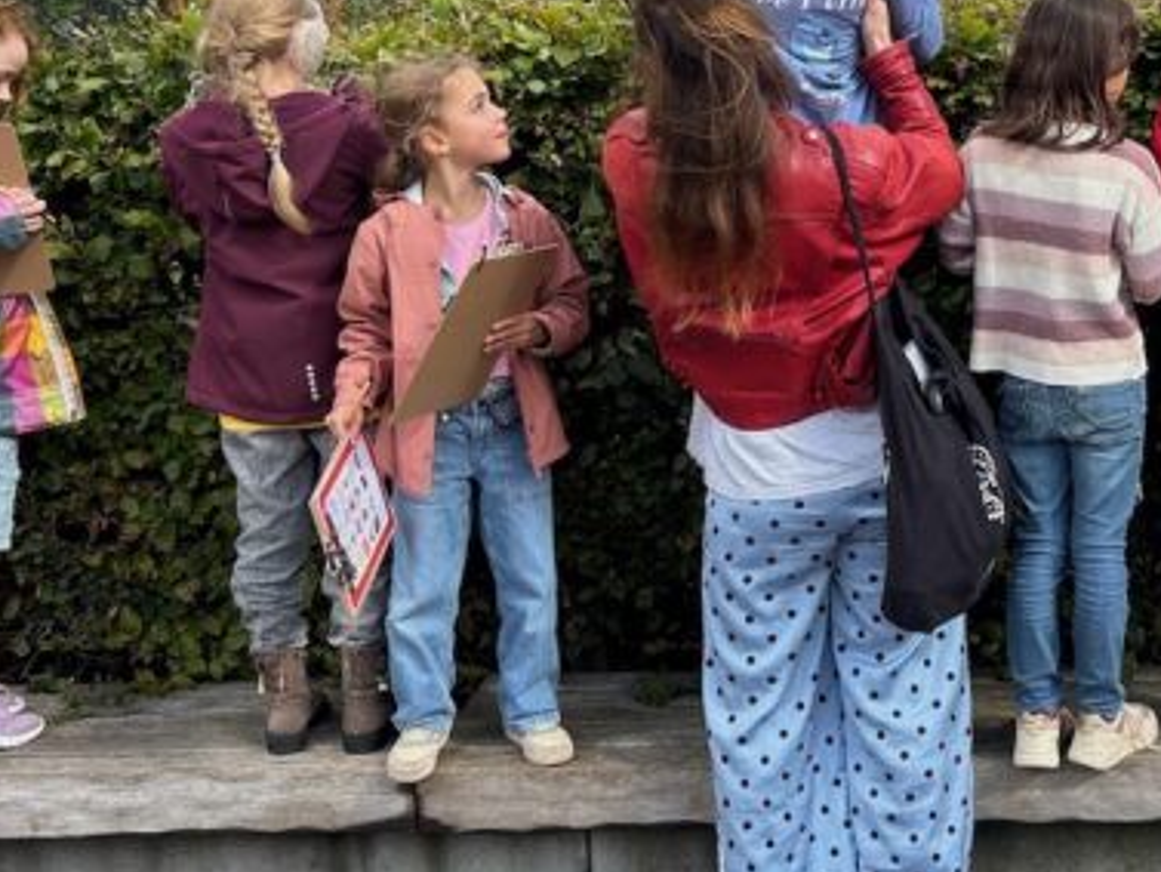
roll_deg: +1.1
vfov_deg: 27.5
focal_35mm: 53
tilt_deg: -7.7
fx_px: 1778
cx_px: 927
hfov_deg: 35.0
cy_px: 336
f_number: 1.5
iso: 50
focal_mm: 5.7
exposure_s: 1/894
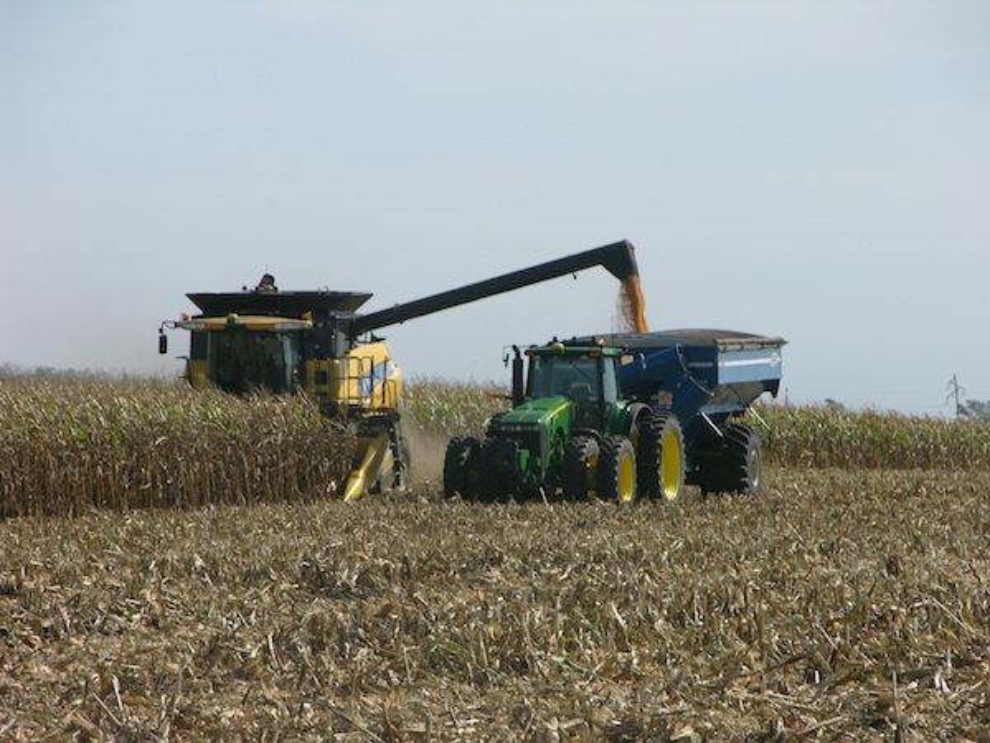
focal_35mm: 280
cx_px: 495
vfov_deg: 5.3
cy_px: 372
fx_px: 8008
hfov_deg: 7.1
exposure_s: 1/293
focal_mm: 71.2
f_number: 5.9
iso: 50
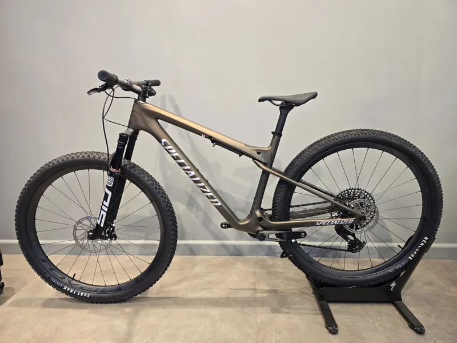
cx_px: 228
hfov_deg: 73.9
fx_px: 304
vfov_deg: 58.9
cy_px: 172
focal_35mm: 23
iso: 100
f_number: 1.7
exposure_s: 1/50
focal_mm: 6.3
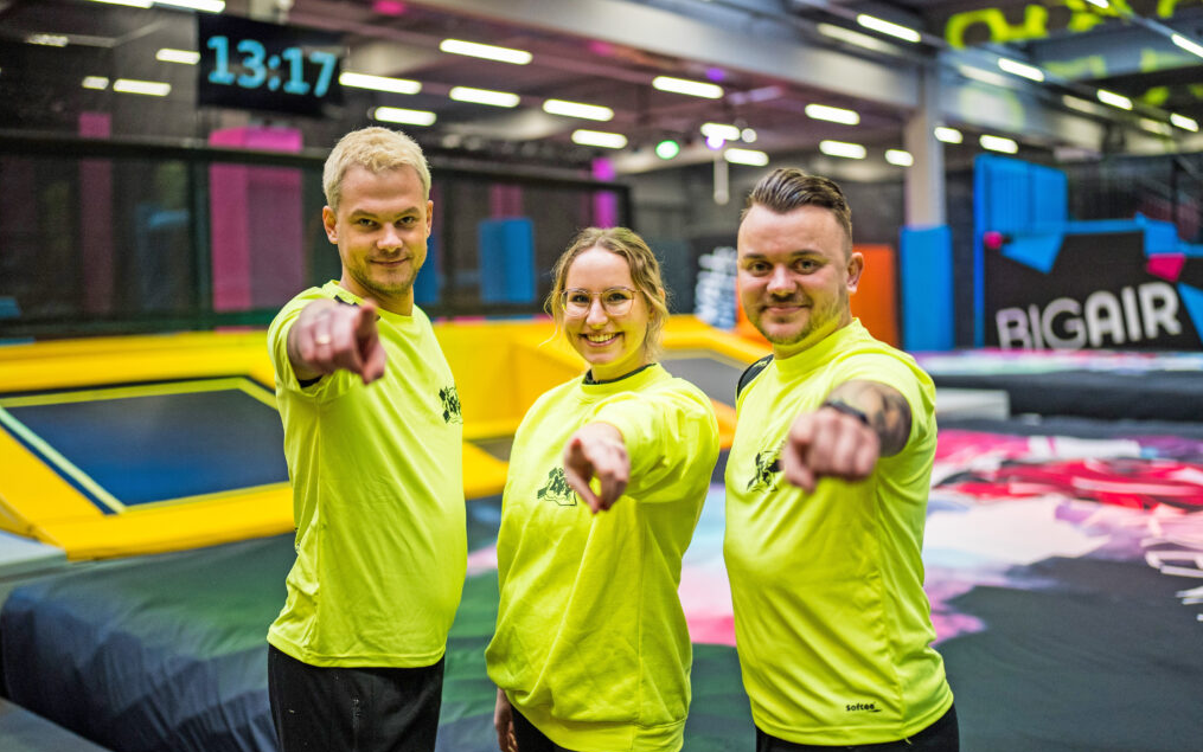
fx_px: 1181
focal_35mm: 36
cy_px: 396
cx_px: 606
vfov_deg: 35.4
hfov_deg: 54.0
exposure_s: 1/320
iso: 1000
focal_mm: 35
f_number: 1.2
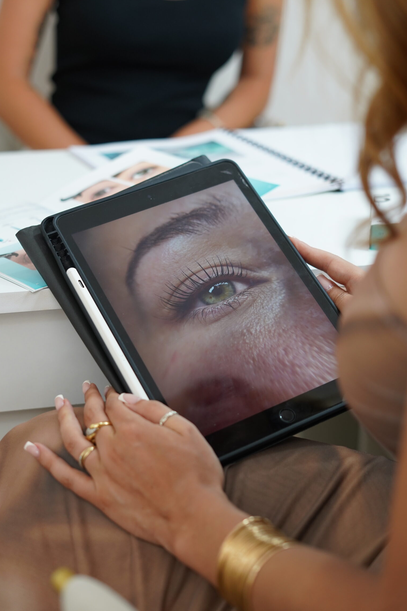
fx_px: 950
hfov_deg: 24.2
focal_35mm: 56
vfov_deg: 35.6
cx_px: 191
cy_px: 270
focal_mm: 50
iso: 1000
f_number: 2.8
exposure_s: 1/250
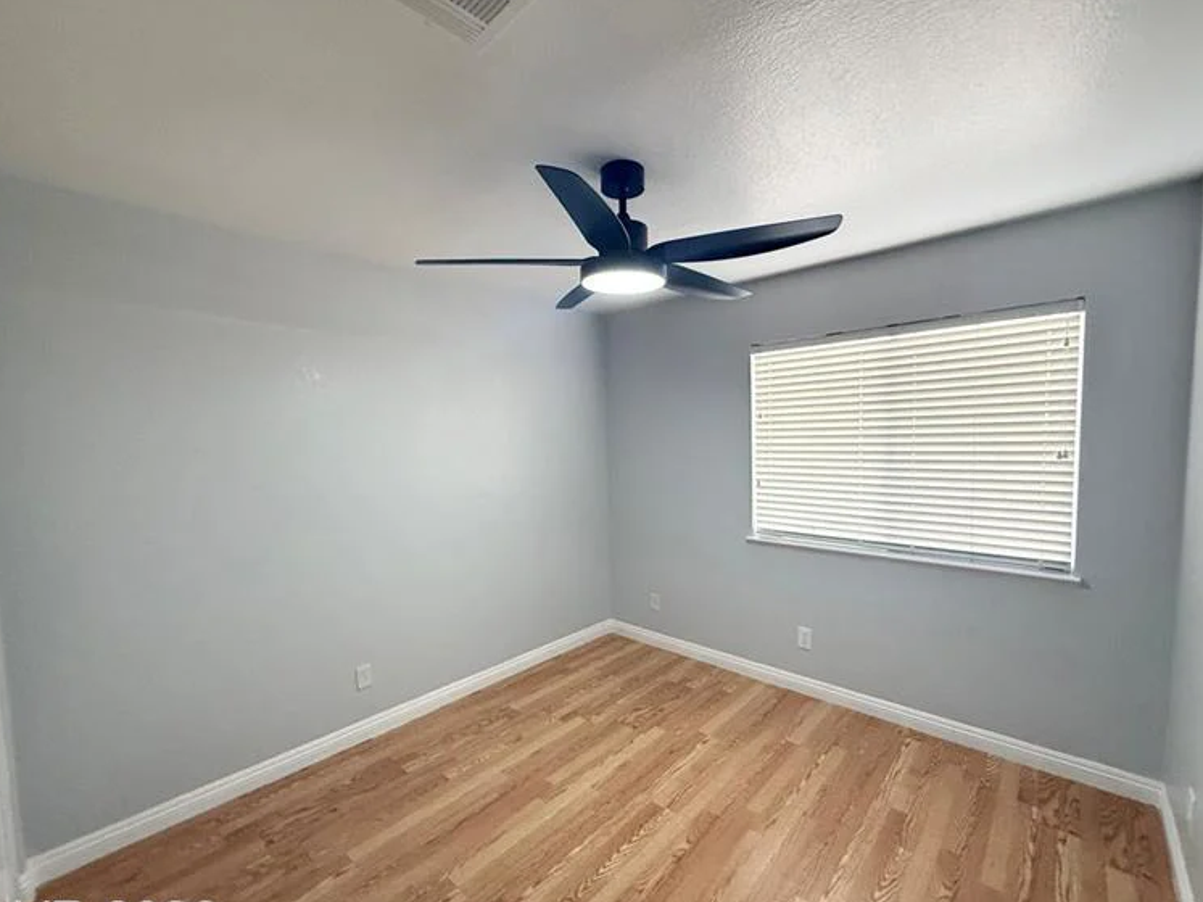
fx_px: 521
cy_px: 475
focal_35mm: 15
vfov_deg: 81.7
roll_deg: +1.2
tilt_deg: -3.7
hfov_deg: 98.2
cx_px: 620
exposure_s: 1/120
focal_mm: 2.22
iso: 320
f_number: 2.2
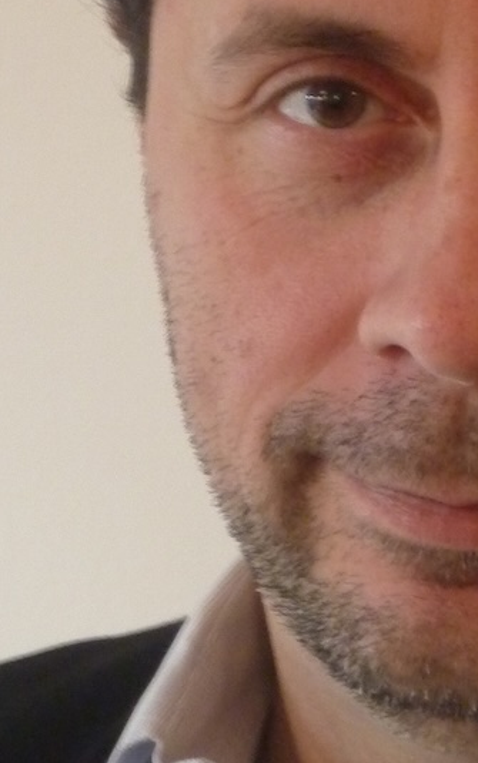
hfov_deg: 3.8
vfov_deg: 6.1
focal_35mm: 346
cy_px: 324
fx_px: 7202
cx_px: 514
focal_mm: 21
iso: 400
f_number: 4.4
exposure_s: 1/8
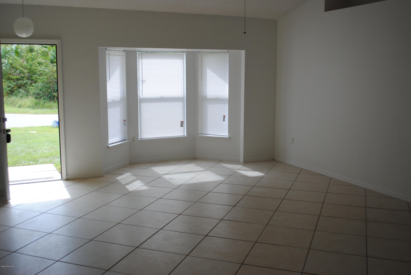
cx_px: 206
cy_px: 138
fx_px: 411
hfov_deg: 53.1
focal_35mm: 36
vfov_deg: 37.0
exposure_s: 1/125
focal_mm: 24
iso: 100
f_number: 5.6
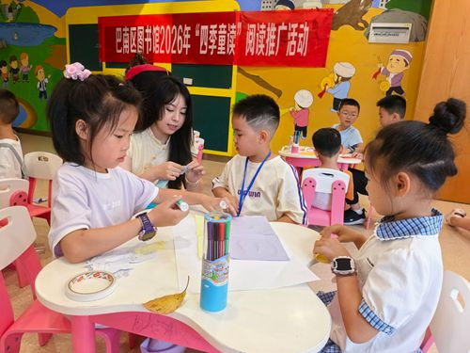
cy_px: 176
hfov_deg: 71.6
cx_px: 235
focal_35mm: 24
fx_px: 326
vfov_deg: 56.8
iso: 200
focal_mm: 5.75
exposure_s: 1/60
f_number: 4
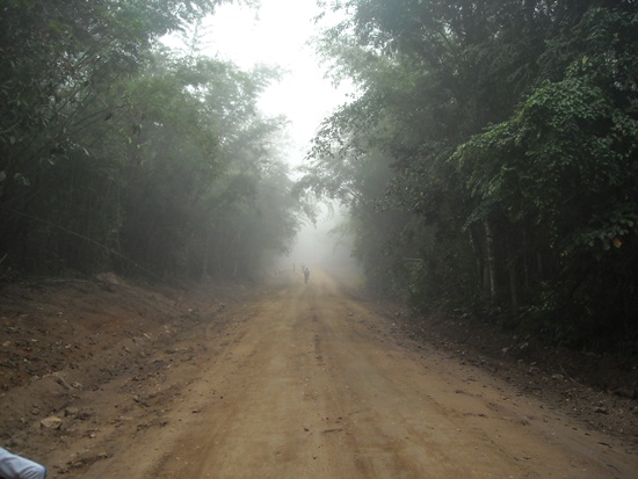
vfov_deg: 40.7
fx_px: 645
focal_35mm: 35
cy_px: 240
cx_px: 319
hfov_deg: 52.6
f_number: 2.8
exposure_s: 1/192
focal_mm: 5.7
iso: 154
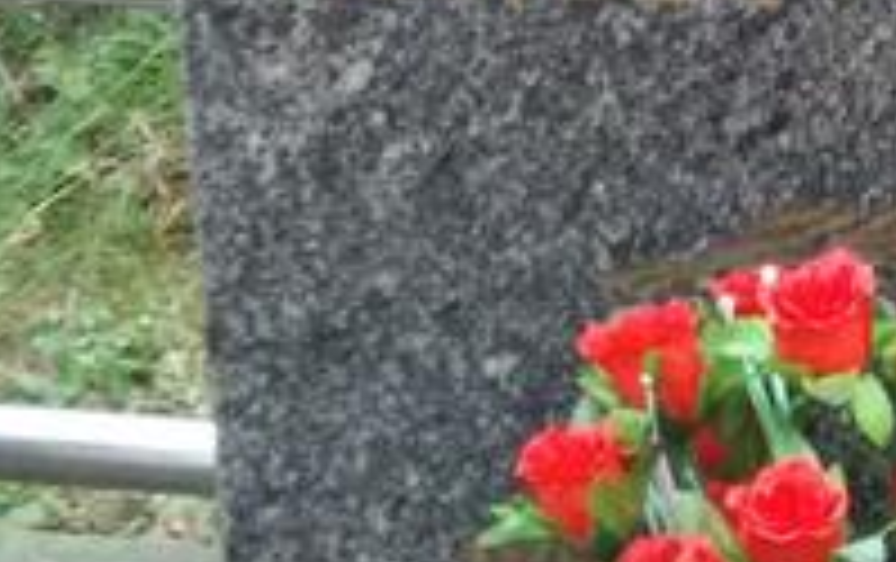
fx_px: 4059
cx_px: 855
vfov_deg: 7.8
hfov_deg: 12.5
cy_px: -220
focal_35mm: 166
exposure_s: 1/60
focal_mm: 5.99
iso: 800
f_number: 2.6
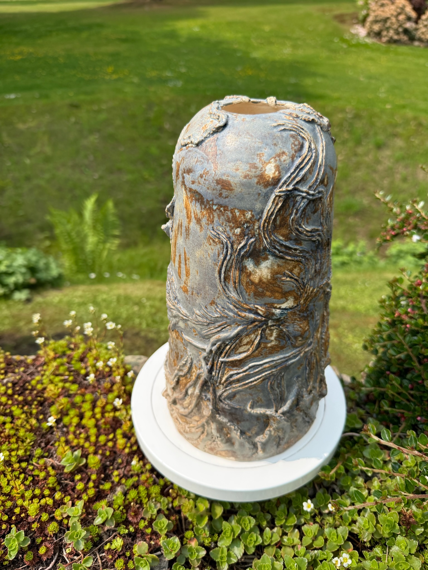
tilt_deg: -29.9
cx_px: 214
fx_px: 396
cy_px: 285
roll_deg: +3.4
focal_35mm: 24
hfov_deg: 56.8
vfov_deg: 71.6
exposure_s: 1/4167
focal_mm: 6.76
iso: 100
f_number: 1.78
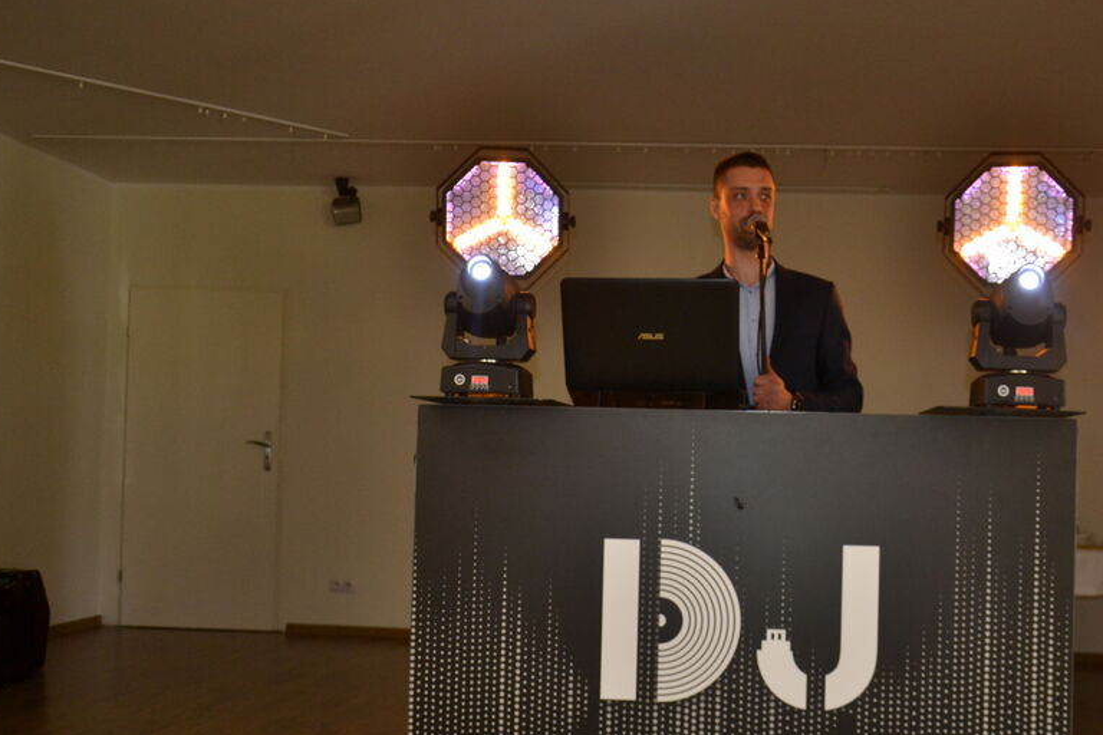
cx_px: 714
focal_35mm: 36
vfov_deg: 36.7
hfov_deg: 52.3
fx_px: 1103
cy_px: 437
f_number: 3.5
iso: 720
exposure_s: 1/60
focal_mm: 18
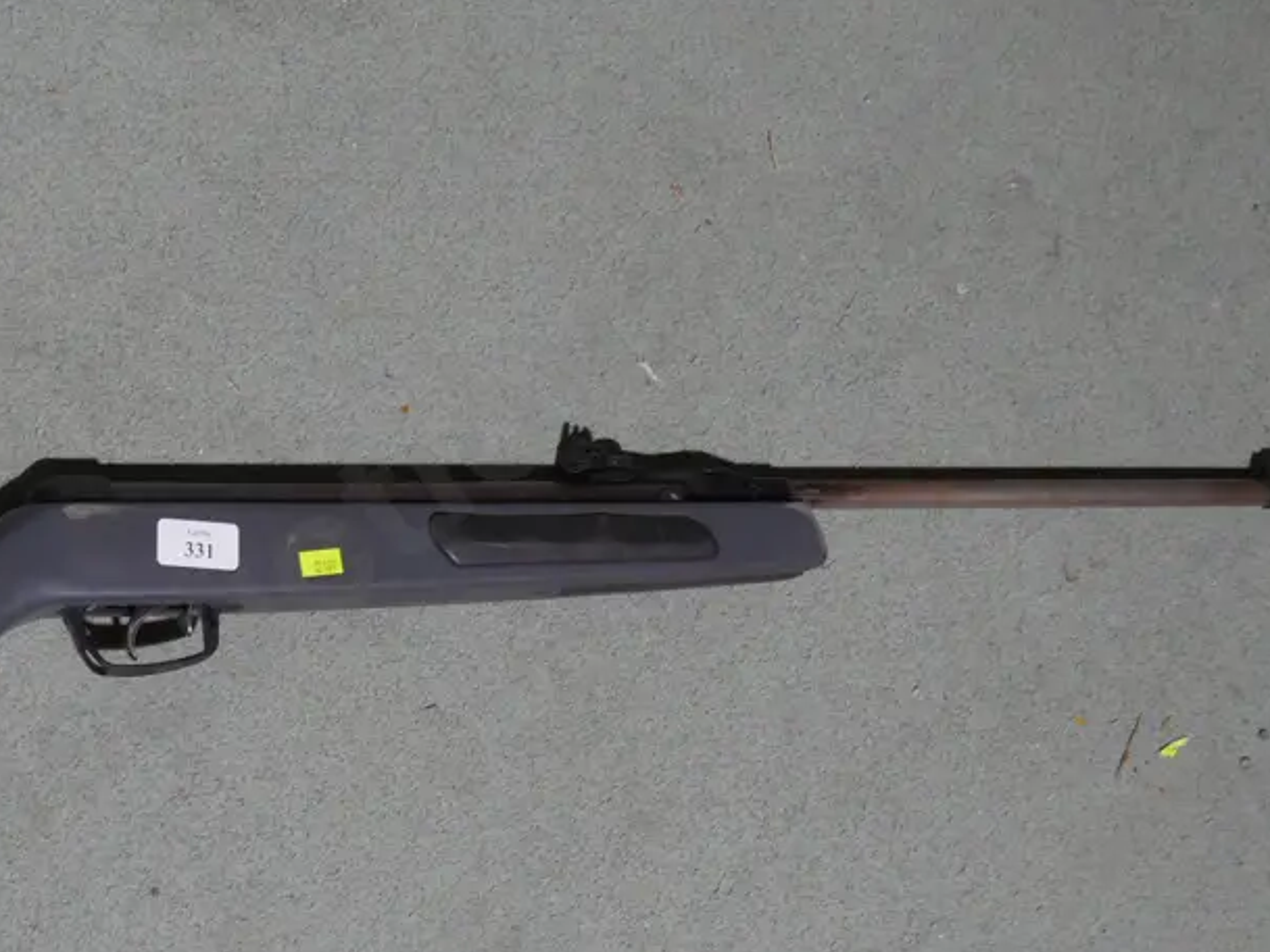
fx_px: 2715
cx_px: 252
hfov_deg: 25.9
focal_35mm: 74
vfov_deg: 19.9
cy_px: 617
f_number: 4.7
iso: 500
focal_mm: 22
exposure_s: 1/60
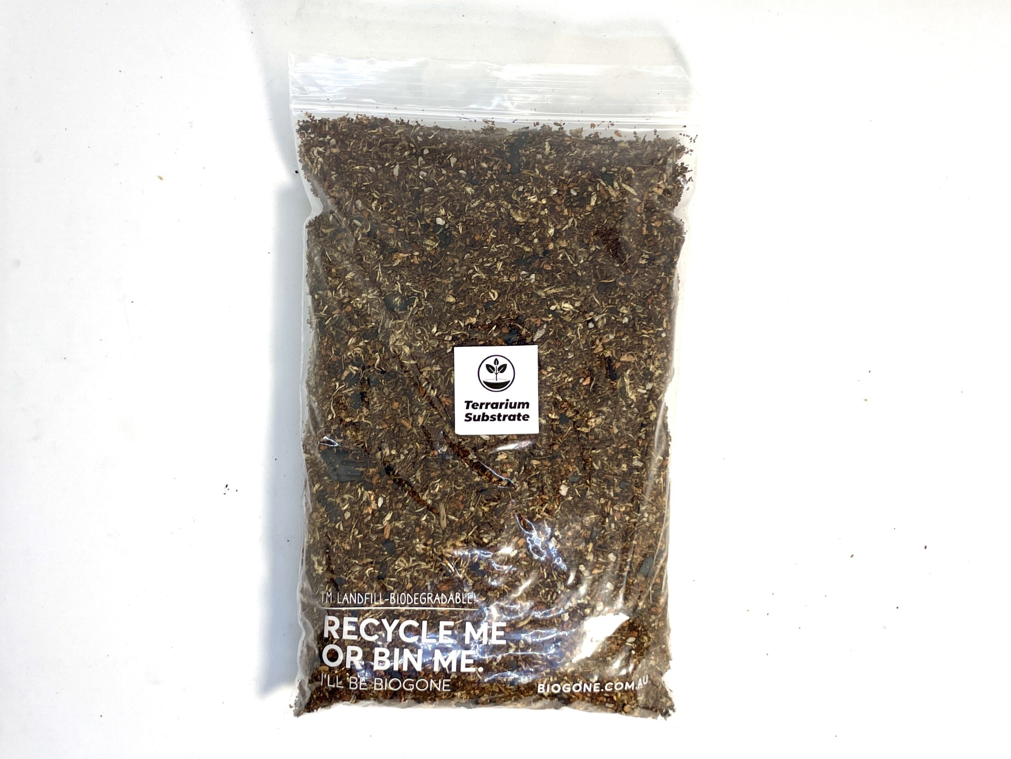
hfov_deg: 67.3
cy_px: 380
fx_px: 760
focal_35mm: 26
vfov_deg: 53.1
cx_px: 506
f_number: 1.6
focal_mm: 4.2
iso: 32
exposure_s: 1/370
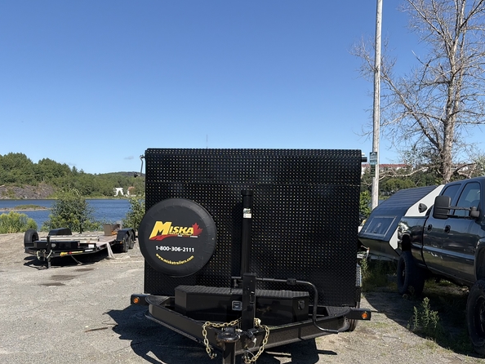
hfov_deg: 52.5
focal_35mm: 35
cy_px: 239
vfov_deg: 40.3
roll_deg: -0.5
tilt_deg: -4.5
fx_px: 491
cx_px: 220
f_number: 1.6
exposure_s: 1/4065
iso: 50
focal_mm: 5.96
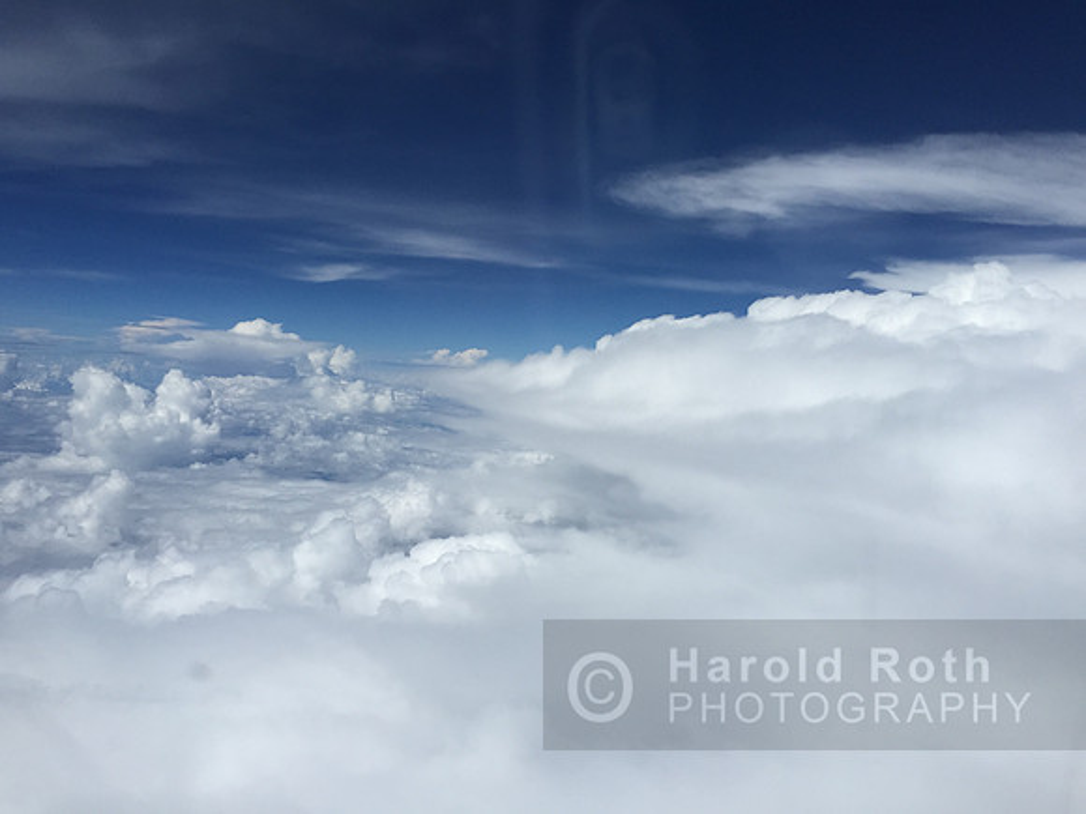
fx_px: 910
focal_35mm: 29
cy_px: 407
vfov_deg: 48.2
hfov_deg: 61.7
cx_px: 543
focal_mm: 4.15
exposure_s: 1/7937
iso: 32
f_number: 2.2
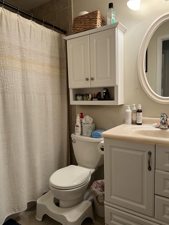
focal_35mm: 26
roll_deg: +1.3
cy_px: 112
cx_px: 84
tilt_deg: -5.1
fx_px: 169
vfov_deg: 67.3
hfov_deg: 53.1
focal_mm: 5.7
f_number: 1.5
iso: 100
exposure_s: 1/60
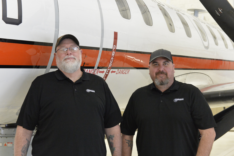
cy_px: 78
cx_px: 117
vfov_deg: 20.6
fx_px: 429
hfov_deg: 30.5
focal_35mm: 66
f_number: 8
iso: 12800
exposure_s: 1/160
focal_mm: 66
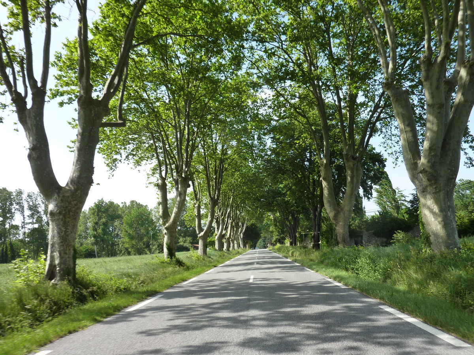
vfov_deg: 54.9
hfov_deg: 69.4
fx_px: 342
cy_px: 178
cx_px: 237
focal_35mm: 25
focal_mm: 4.1
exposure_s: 1/320
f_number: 4
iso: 125
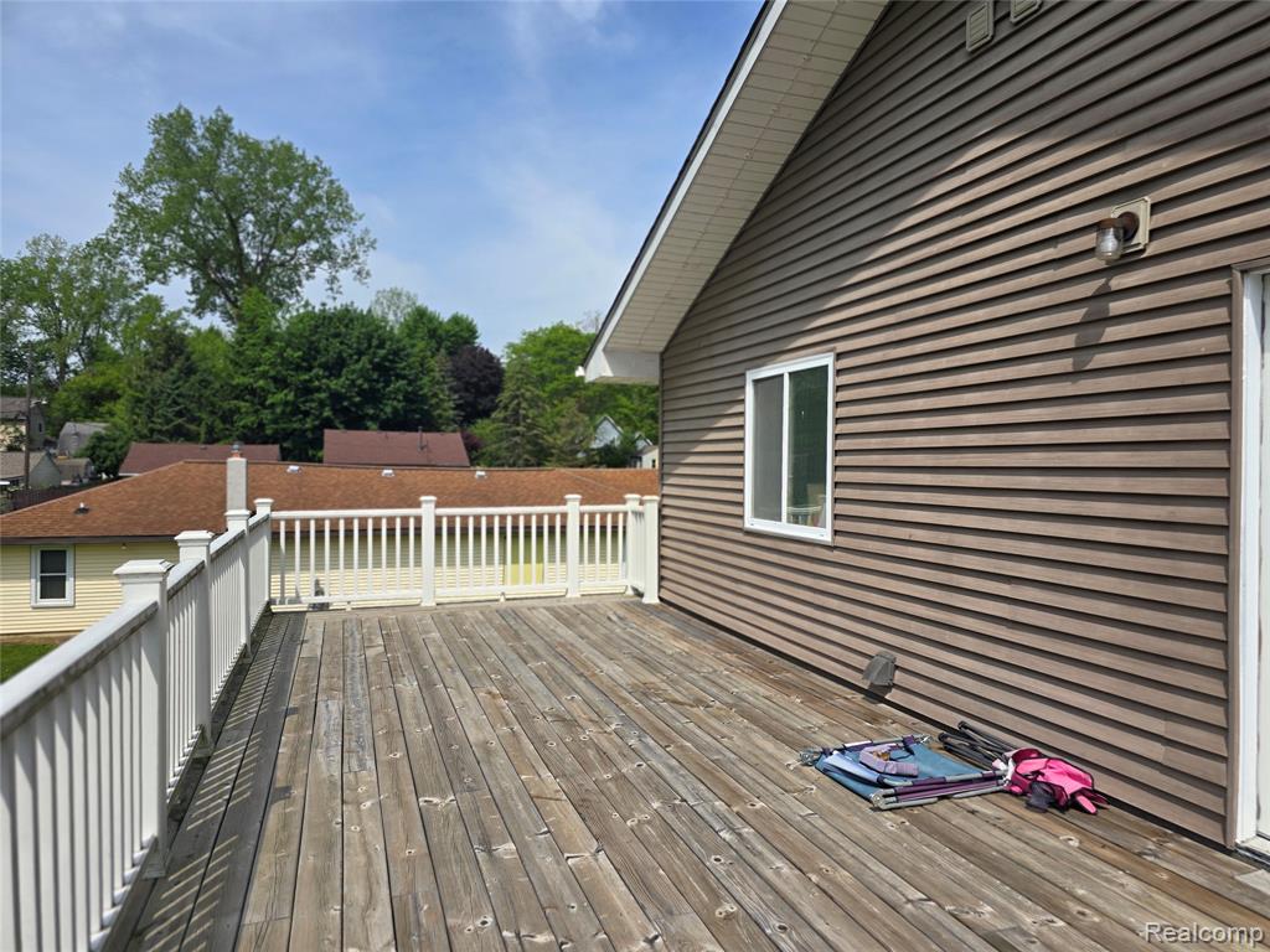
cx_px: 635
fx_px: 844
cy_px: 476
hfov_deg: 73.9
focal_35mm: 23
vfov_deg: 58.9
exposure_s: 1/848
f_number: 1.7
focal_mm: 6.3
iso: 12
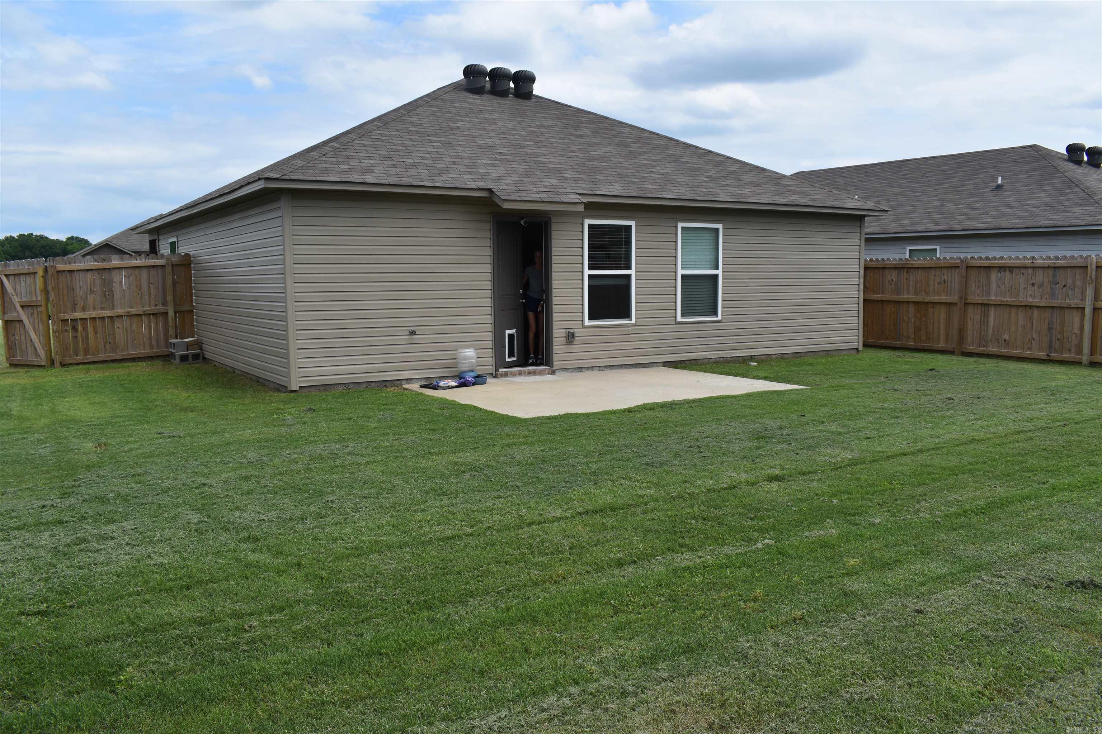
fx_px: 918
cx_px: 551
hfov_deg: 61.9
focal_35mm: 30
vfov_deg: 43.6
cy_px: 367
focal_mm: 20
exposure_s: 1/320
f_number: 9
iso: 100
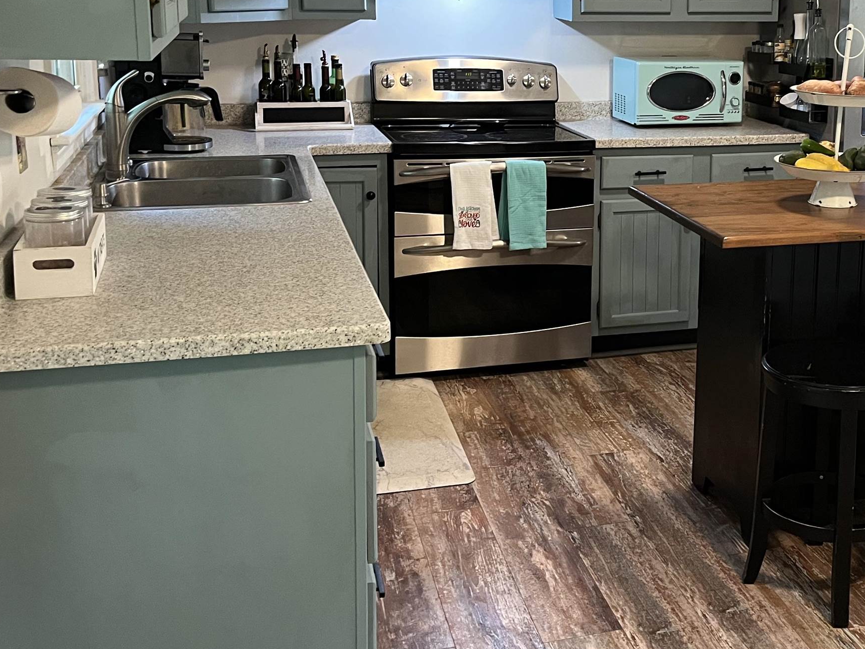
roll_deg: -1.3
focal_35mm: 46
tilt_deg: -9.7
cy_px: 185
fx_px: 1149
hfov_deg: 39.9
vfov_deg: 31.1
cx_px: 671
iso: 320
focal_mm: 5.1
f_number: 1.6
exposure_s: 1/60
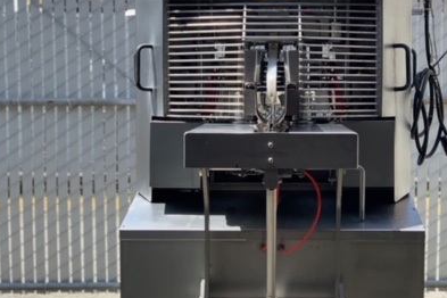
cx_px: 267
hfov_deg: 23.1
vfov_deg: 15.5
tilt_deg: -3.2
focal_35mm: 88
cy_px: 159
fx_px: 1093
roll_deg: -0.8
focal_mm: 6
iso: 16
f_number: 2.4
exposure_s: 1/400
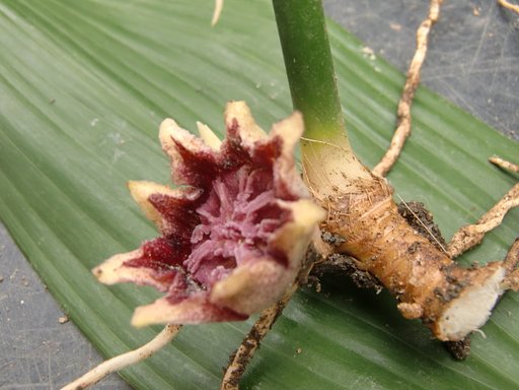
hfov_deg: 54.0
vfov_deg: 41.8
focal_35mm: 34
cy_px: 195
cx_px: 260
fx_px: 510
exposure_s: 1/60
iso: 80
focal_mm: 6.1
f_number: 3.6
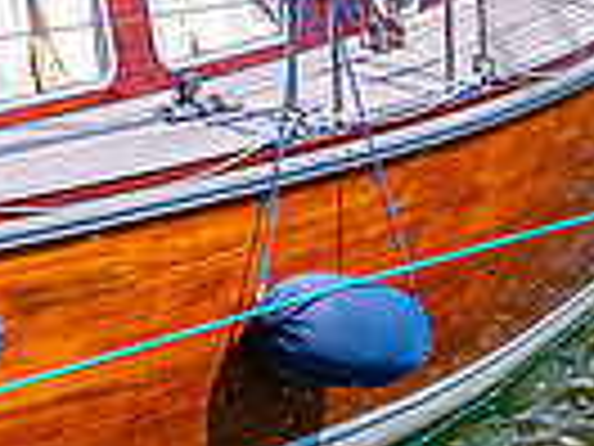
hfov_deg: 8.6
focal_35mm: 220
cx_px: 1116
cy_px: -363
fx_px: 3775
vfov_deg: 6.6
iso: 100
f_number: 4.5
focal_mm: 35
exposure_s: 1/1000
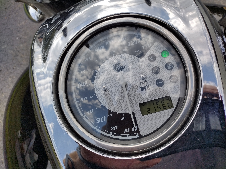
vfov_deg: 51.4
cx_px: 113
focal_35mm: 27
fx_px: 176
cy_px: 84
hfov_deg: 65.3
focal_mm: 4.71
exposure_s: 1/3606
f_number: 1.7
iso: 100
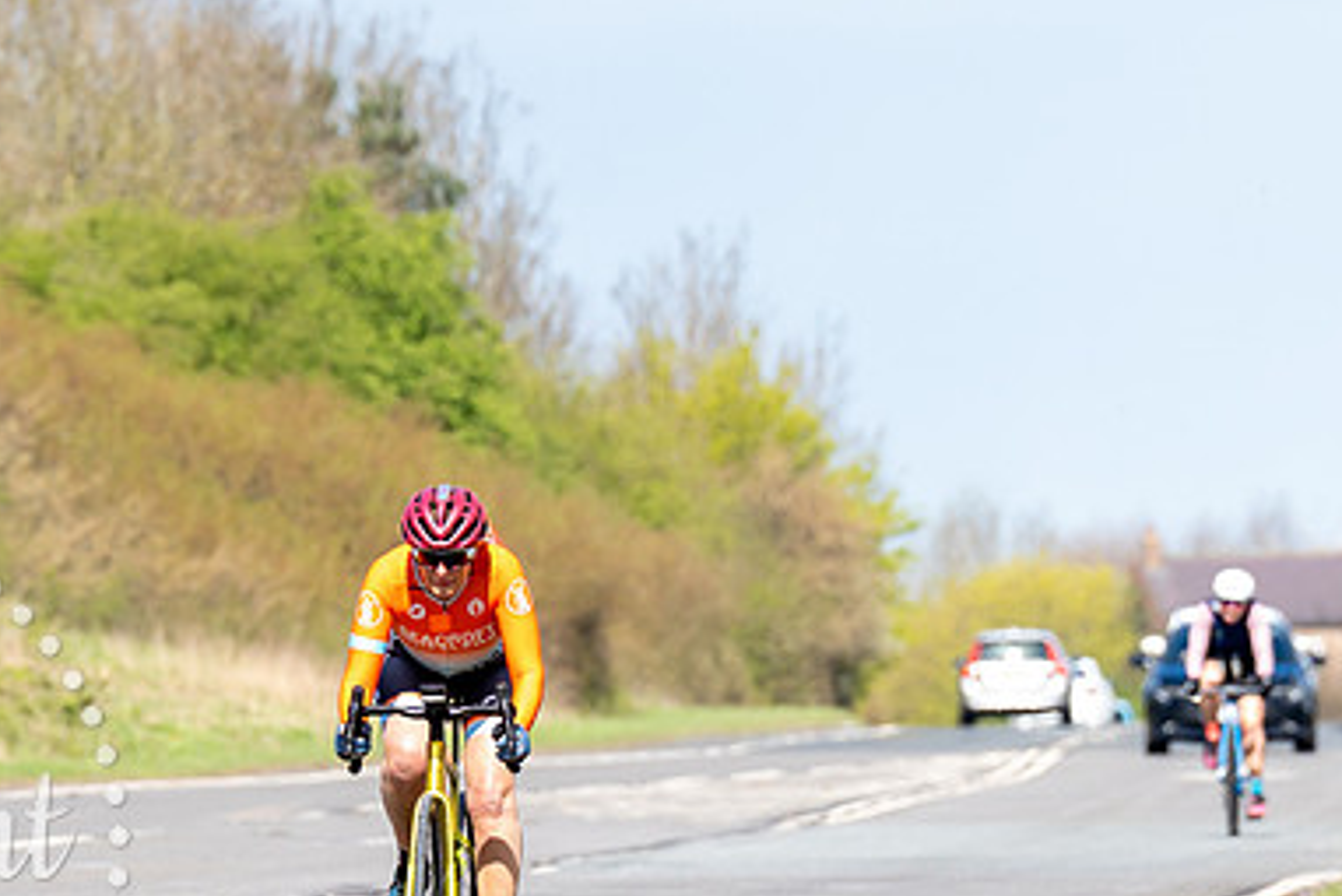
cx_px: 471
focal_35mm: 536
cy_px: 608
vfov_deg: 2.6
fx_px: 19987
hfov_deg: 3.8
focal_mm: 200
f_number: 5
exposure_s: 1/1000
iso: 400
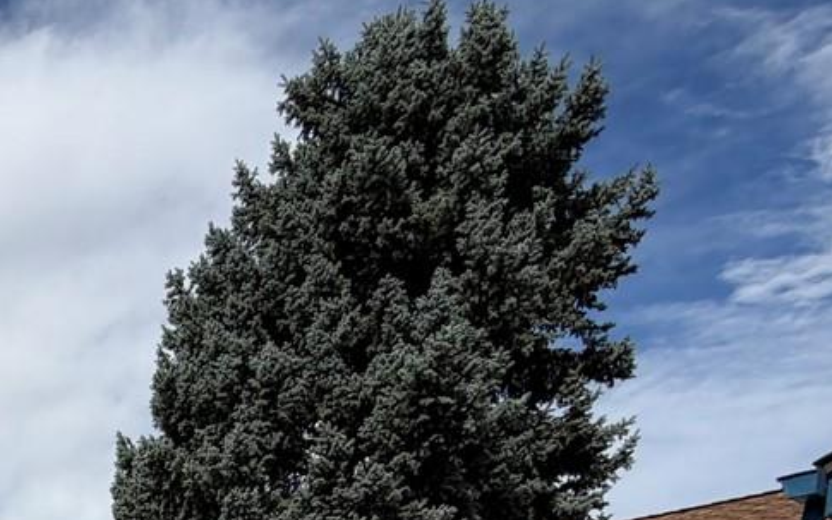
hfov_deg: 34.0
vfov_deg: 19.1
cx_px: -139
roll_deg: -2.2
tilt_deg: -5.4
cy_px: 970
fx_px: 1111
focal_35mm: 49
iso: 20
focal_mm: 2.22
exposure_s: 1/1259
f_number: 2.2
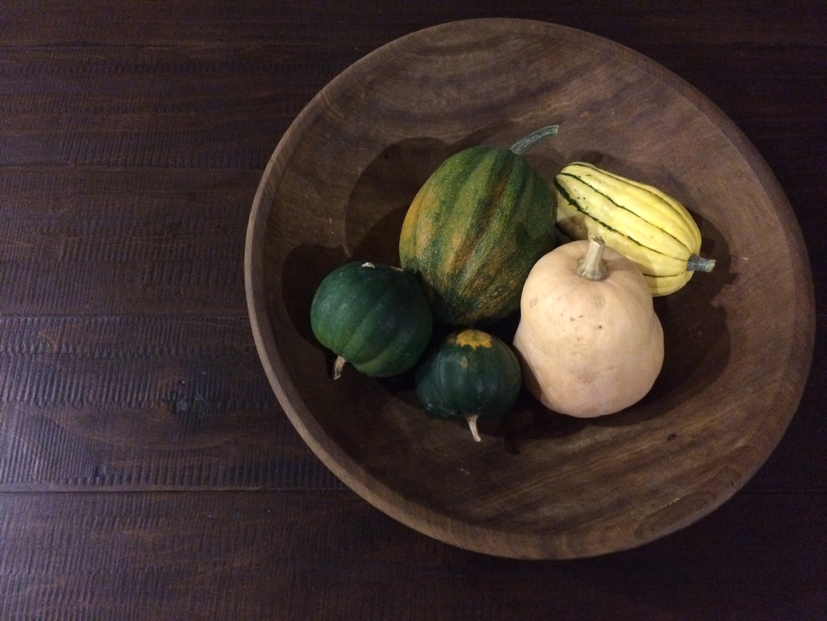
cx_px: 414
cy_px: 310
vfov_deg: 48.2
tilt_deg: -66.9
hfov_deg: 61.7
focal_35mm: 29
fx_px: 693
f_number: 2.2
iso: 500
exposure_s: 1/15
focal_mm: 4.15
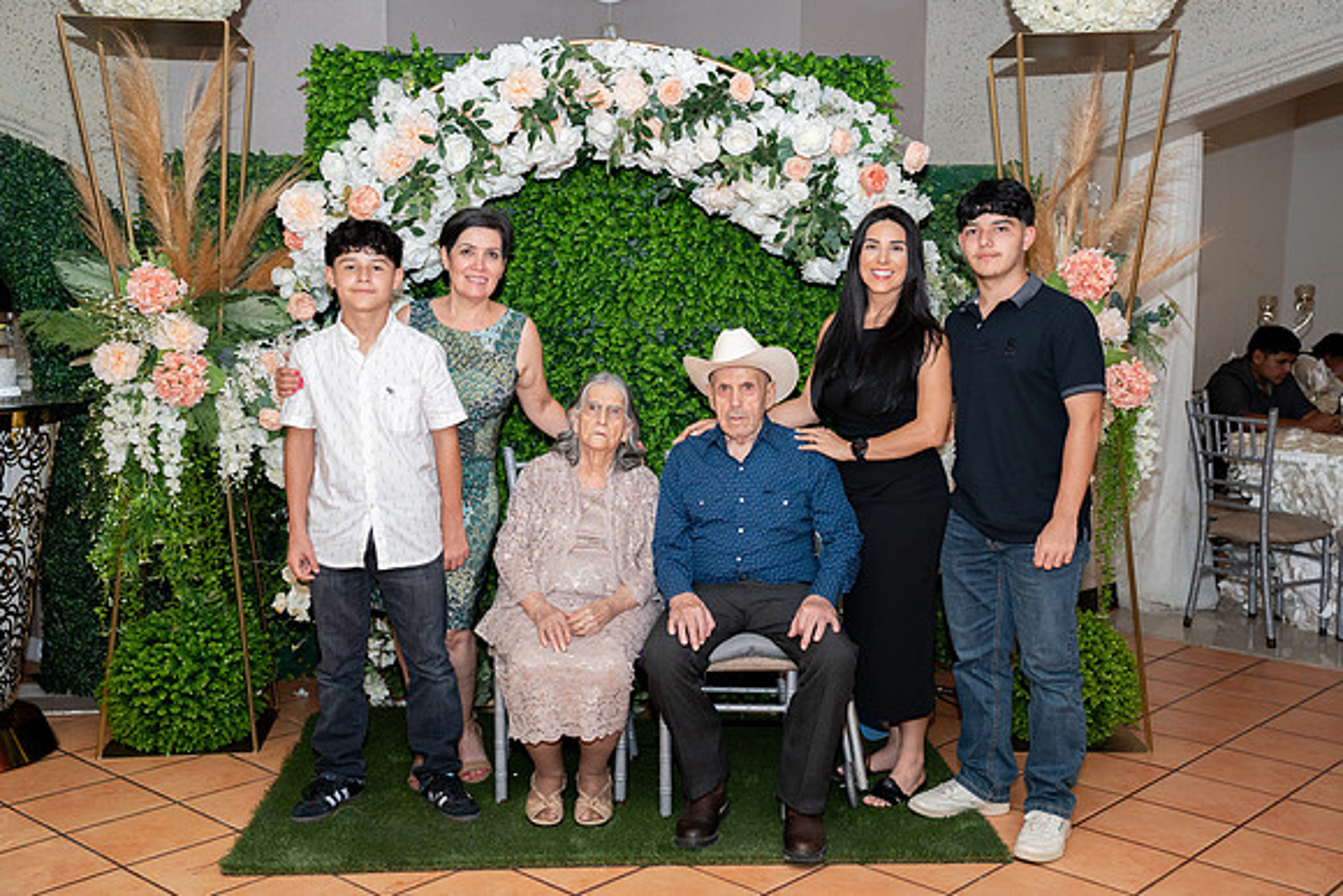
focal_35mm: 39
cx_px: 672
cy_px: 448
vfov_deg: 34.3
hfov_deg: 49.6
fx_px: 1454
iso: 1000
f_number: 4
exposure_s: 1/250
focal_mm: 38
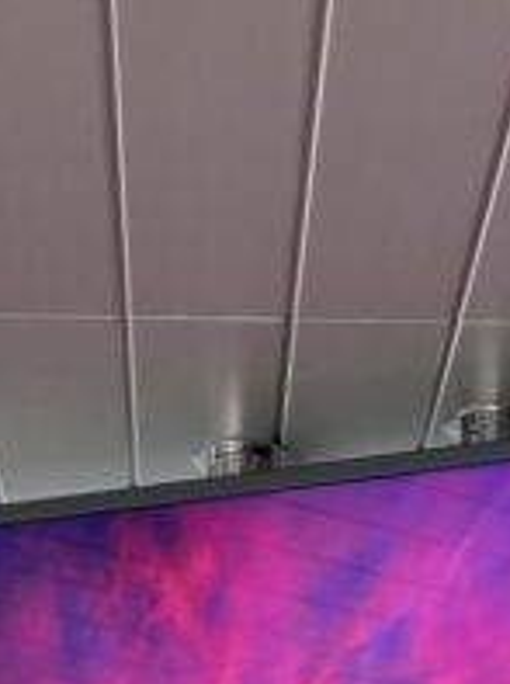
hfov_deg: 11.8
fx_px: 2464
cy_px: 1496
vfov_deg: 13.0
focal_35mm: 125
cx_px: 298
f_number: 1.78
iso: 80
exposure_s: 1/293
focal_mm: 6.86
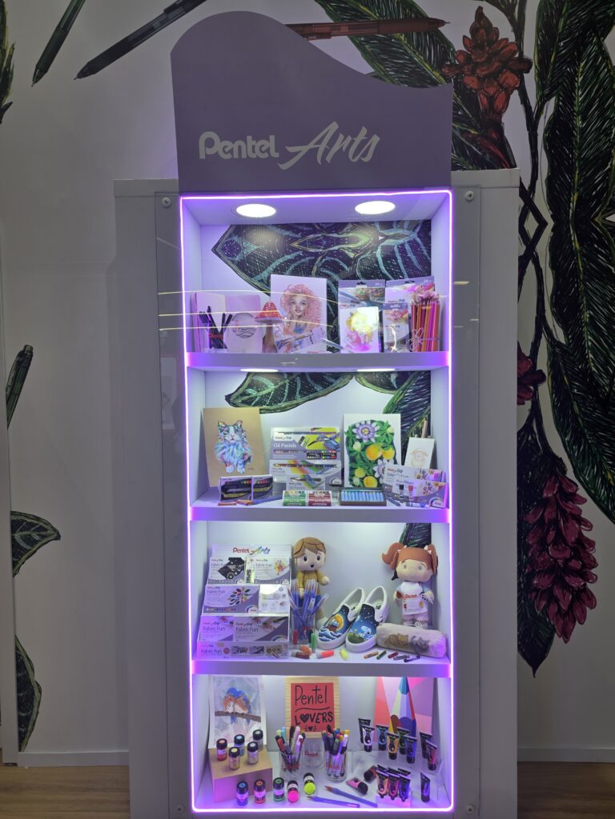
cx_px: 308
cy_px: 410
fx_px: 545
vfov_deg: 73.9
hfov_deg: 58.9
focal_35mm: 23
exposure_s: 1/120
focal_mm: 6.25
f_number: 1.7
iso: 25
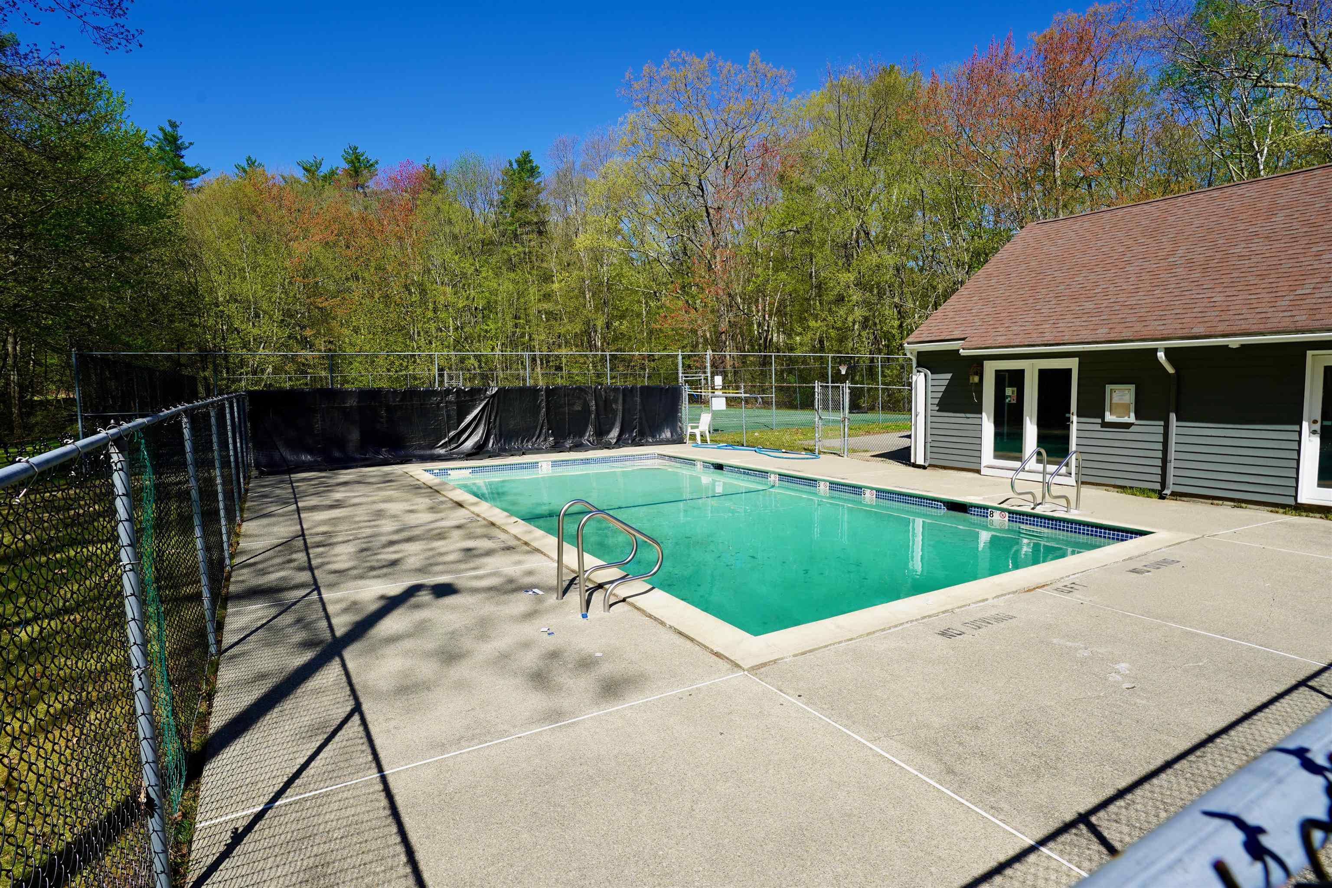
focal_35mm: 16
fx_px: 592
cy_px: 444
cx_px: 666
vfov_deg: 73.7
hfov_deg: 96.7
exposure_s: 1/160
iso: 100
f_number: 10
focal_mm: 16
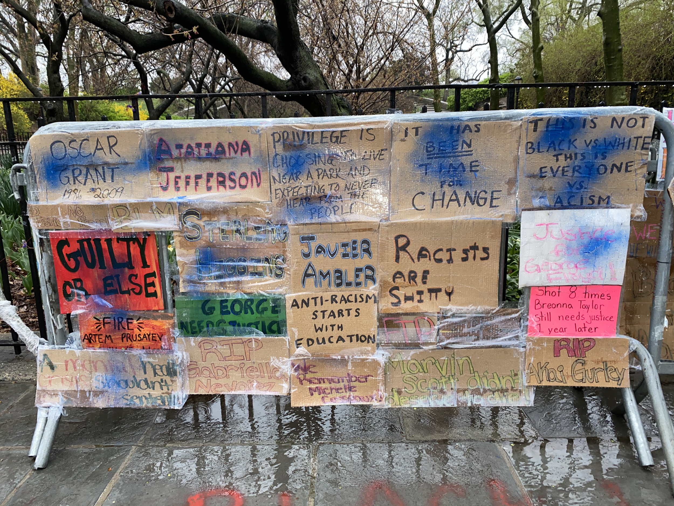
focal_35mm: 26
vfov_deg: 53.1
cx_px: 337
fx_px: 506
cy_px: 253
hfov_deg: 67.3
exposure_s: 1/33
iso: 50
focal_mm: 4.25
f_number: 1.8
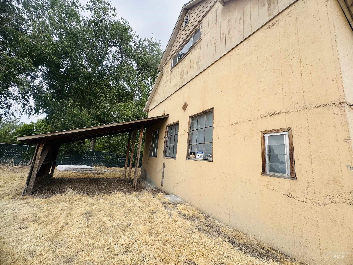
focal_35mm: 14
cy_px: 132
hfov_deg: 102.1
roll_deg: -4.3
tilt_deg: +10.4
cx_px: 176
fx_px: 143
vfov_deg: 85.7
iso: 40
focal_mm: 2.22
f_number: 2.2
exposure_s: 1/932
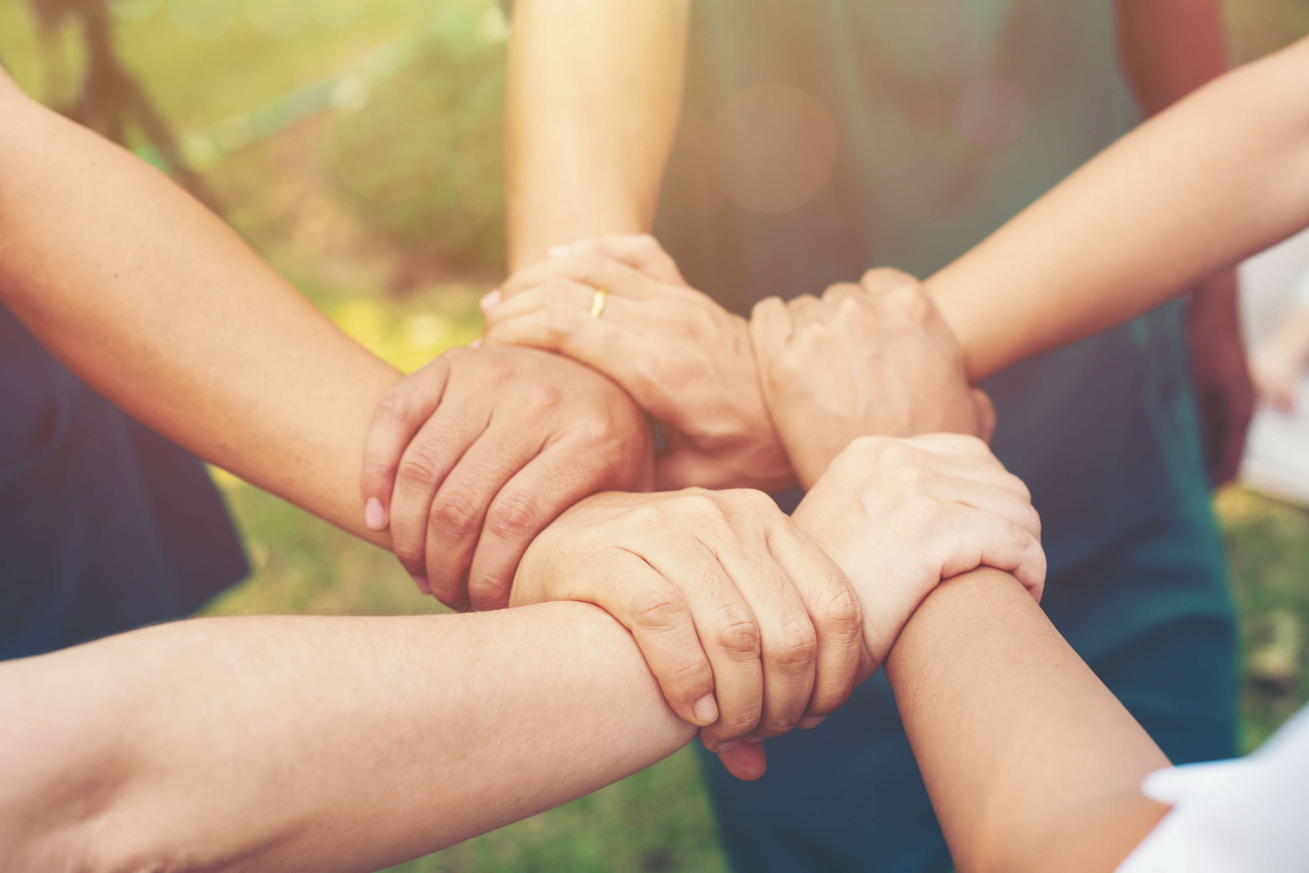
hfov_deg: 39.6
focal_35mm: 50
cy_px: 436
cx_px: 654
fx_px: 1819
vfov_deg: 27.0
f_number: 4
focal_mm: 50
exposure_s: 1/1000
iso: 400
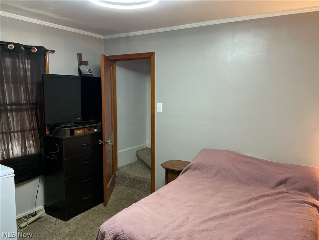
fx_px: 267
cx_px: 160
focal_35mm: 29
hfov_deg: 61.7
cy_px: 120
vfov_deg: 48.2
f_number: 1.8
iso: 250
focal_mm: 3
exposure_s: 1/40
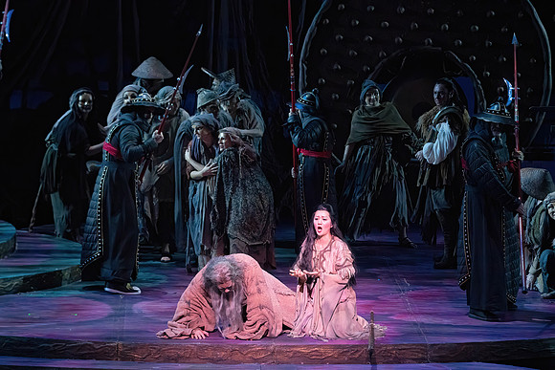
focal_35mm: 200
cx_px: 278
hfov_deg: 10.3
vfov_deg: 6.9
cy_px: 185
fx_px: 3084
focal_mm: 200
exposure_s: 1/320
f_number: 8
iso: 20000
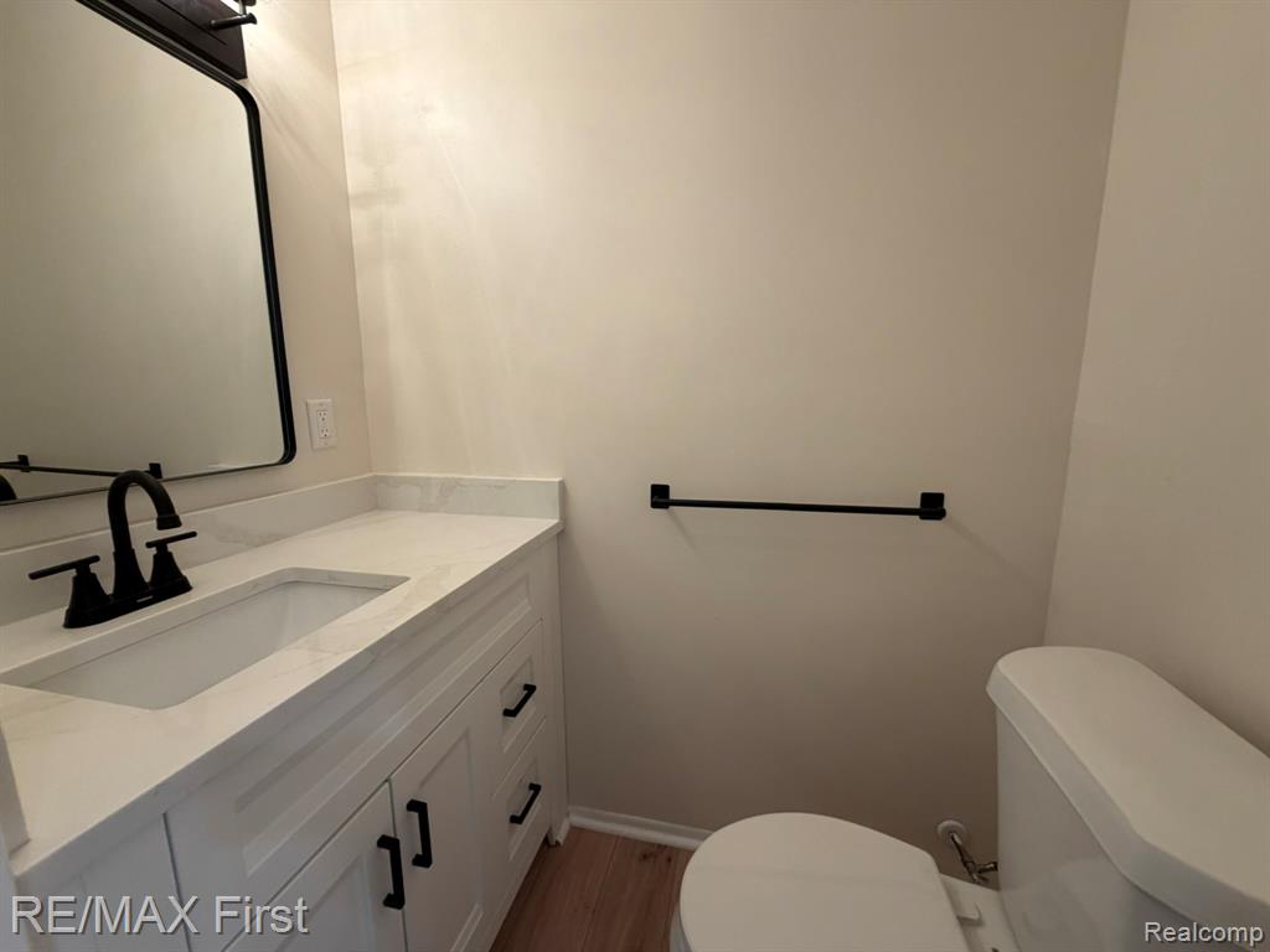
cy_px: 476
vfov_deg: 85.7
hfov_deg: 102.1
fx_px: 514
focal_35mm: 14
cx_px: 635
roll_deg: +0.6
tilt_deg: -8.8
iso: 200
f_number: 2.2
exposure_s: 1/120
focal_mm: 2.22
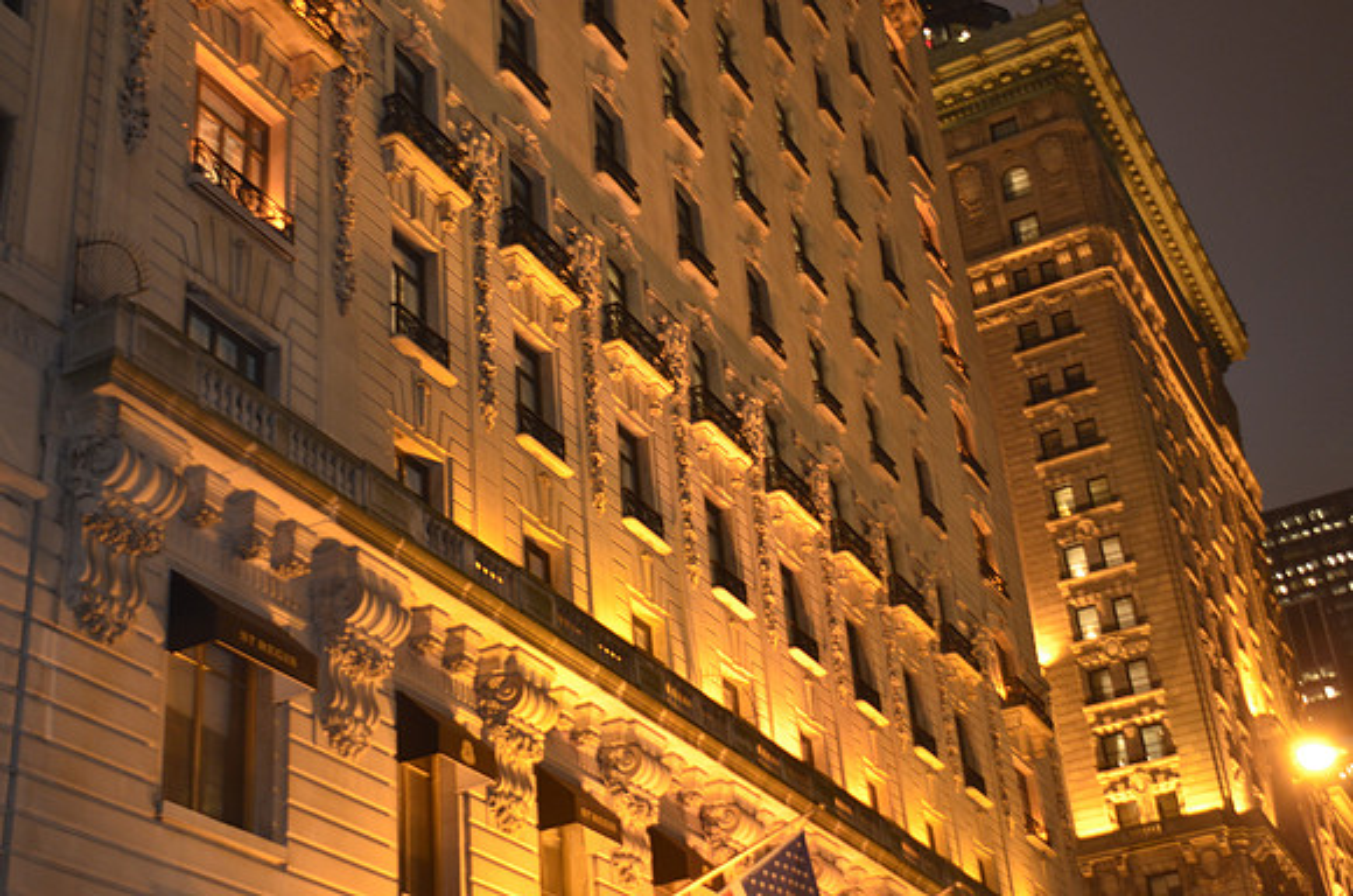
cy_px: 448
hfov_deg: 39.0
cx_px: 676
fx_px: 1913
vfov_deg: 26.4
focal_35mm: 51
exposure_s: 1/8
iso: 800
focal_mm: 34
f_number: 4.5
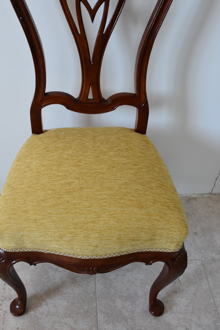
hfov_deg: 38.8
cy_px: 165
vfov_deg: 55.8
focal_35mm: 34
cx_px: 95
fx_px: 312
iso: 800
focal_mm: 18
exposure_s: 1/80
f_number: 4.5
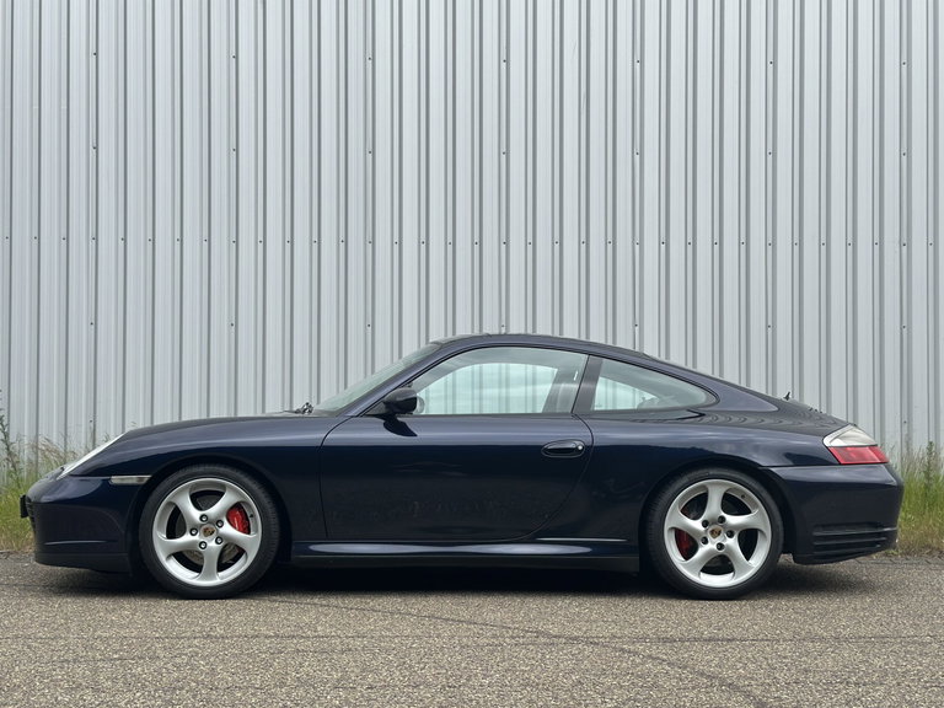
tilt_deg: +1.2
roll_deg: +0.6
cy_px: 354
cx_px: 472
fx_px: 1309
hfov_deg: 39.7
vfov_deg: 30.3
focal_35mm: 48
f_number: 1.78
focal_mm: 6.86
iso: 80
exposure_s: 1/1000
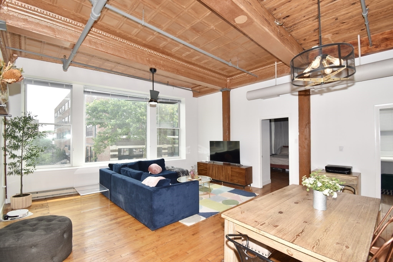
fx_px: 164
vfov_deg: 77.3
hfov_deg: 100.4
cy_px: 131
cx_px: 196
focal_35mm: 15
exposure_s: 1/125
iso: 200
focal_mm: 10
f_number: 5.6
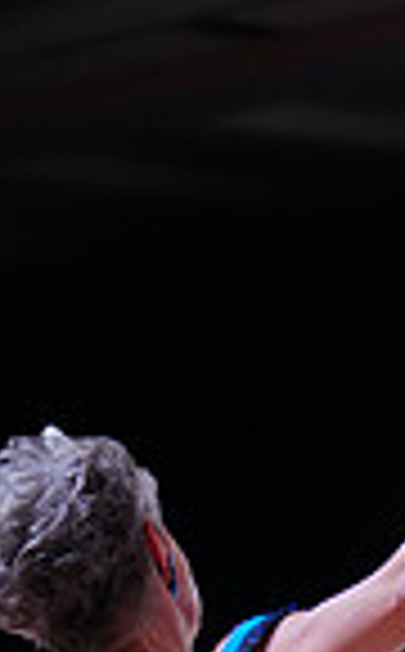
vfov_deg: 5.5
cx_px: 457
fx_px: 6744
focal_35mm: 380
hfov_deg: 3.4
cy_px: 1165
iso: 640
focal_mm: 93
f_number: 2.8
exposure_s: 1/500
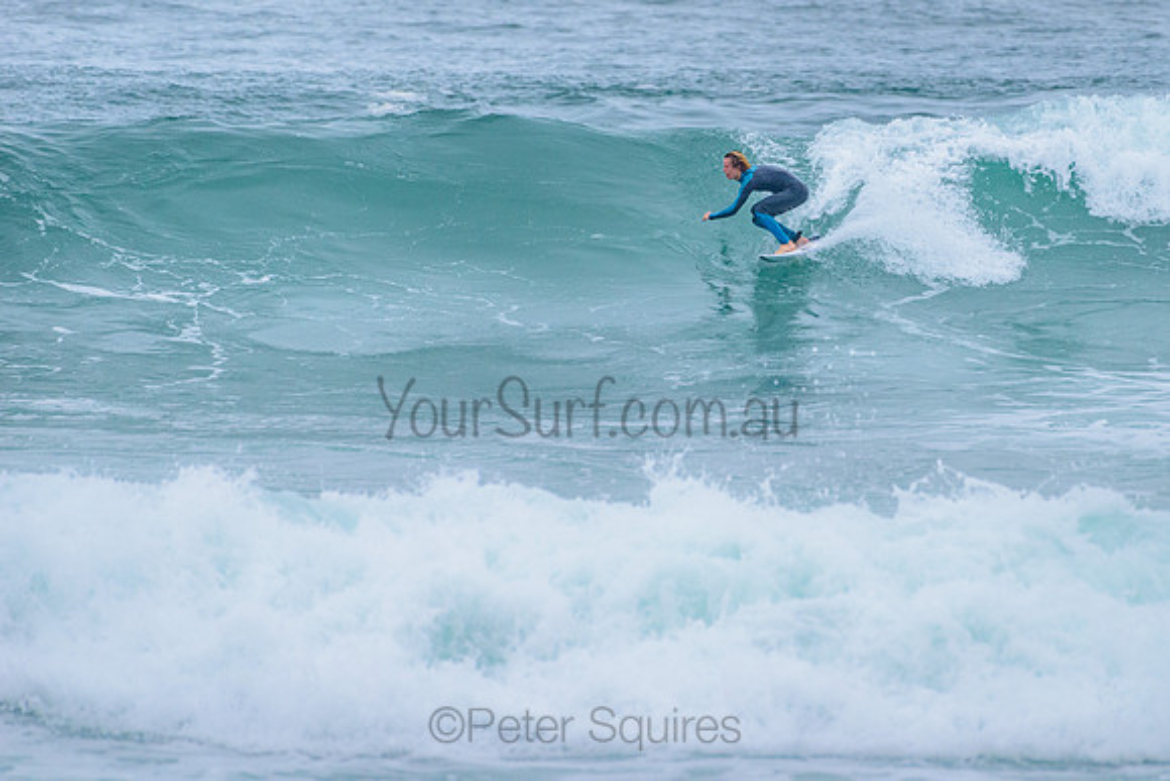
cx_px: 716
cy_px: 303
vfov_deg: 2.2
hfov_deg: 3.4
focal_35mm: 612
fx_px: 19892
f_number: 5.6
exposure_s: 1/2000
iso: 1100
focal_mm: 500
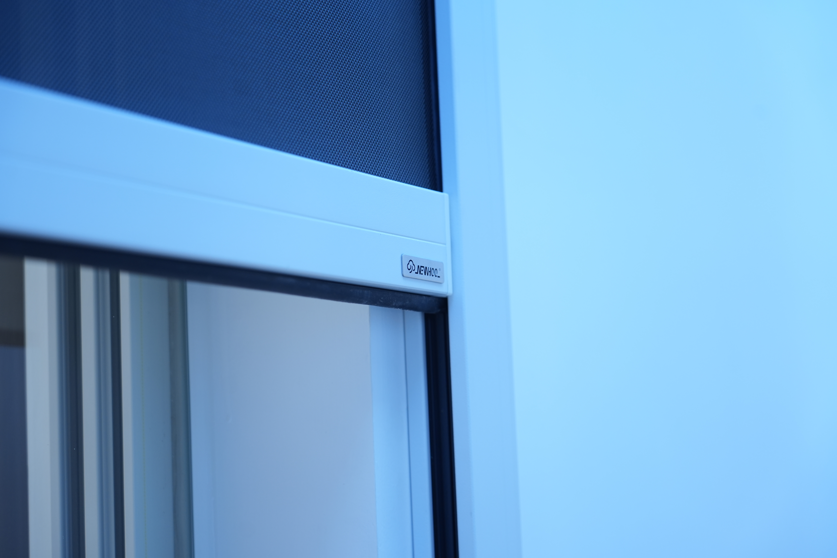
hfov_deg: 27.0
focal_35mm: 75
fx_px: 1744
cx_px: 418
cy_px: 279
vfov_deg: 18.2
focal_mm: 75
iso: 500
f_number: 4
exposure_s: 1/60
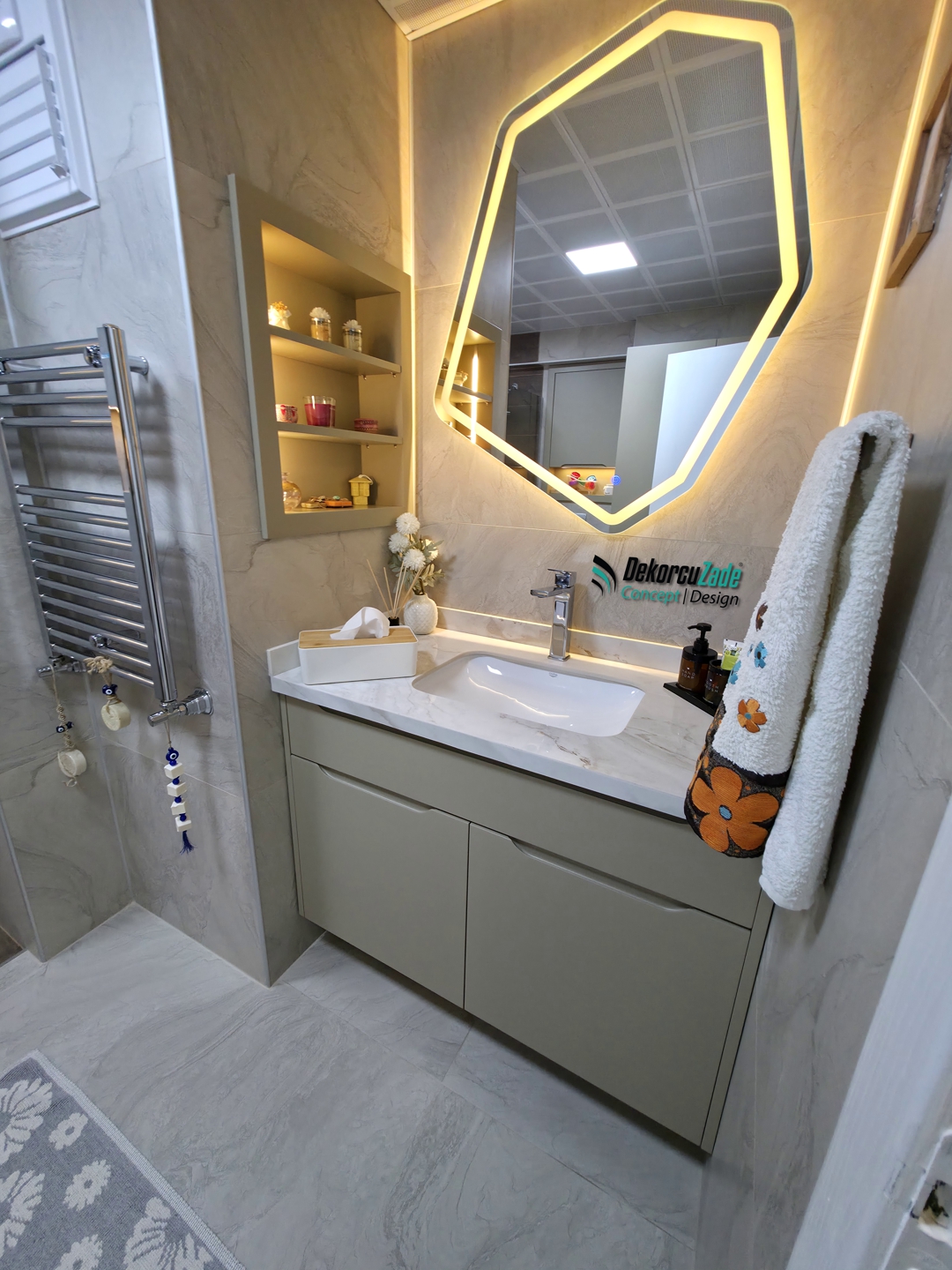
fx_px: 477
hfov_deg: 89.9
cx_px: 476
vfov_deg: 106.2
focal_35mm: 13
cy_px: 635
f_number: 1.9
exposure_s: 1/50
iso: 80
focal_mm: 2.2
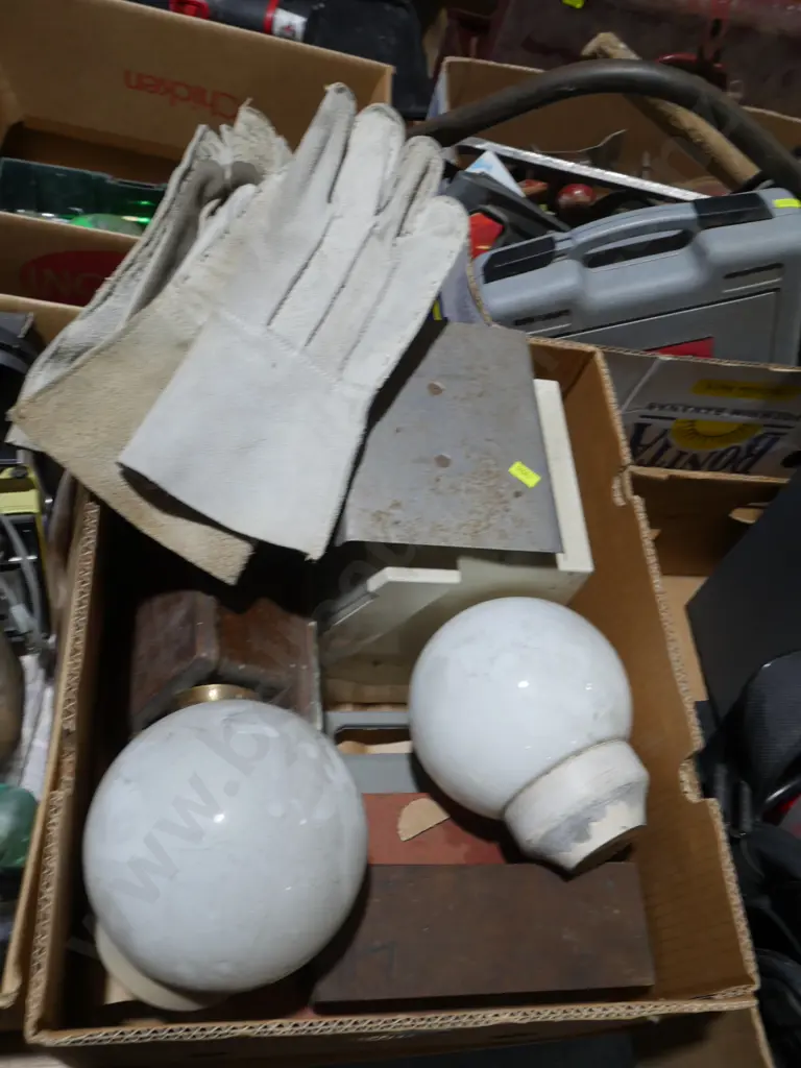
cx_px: 400
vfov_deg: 63.4
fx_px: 864
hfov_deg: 49.7
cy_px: 534
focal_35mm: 28
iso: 640
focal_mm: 14
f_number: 8
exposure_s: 1/60
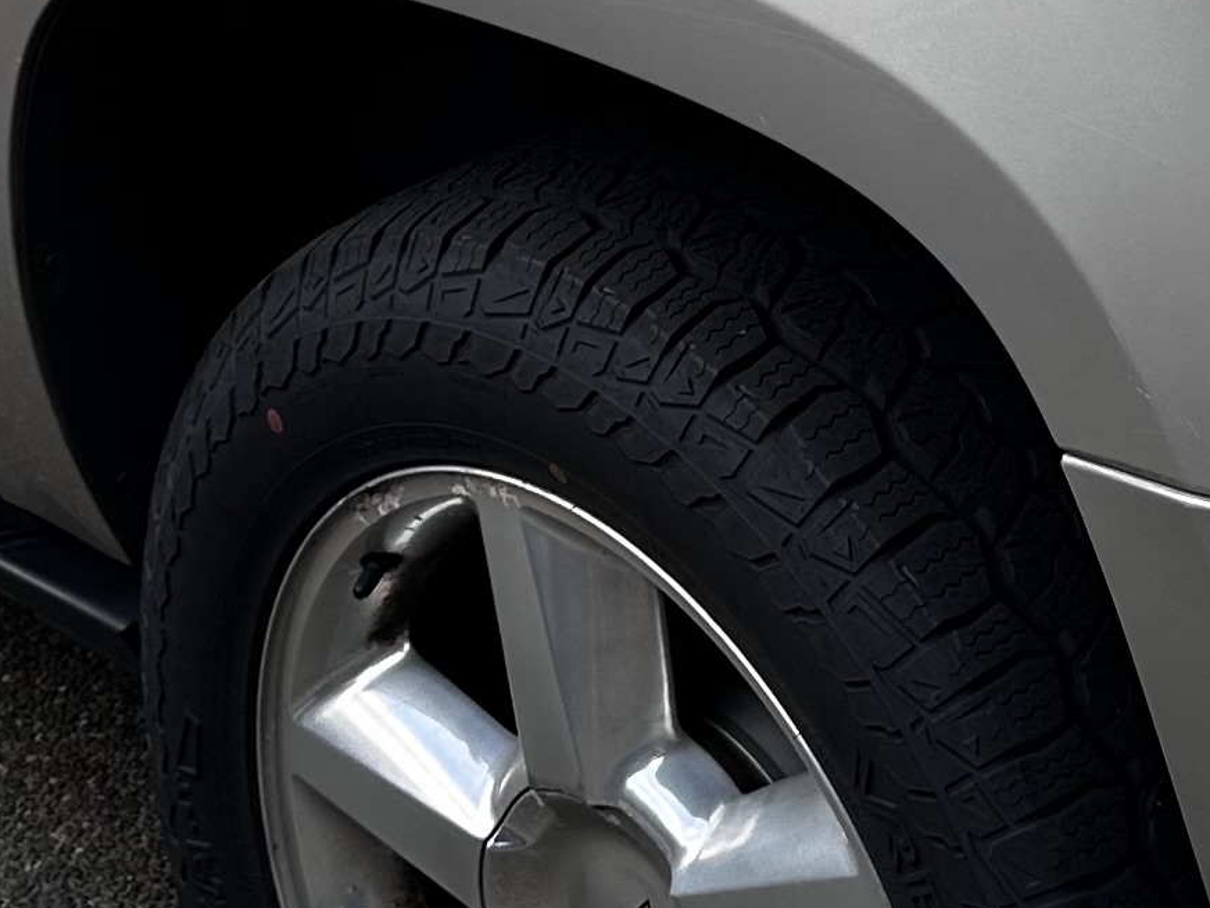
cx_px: 914
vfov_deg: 12.6
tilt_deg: -14.9
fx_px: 3880
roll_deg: +0.7
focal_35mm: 111
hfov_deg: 17.6
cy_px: -494
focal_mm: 6.86
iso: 64
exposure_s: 1/121
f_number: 1.78
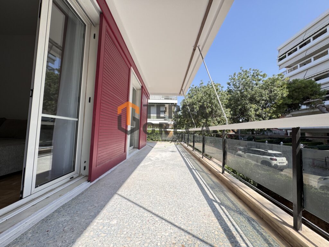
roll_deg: -1.4
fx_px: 133
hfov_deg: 102.1
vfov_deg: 85.7
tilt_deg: +3.6
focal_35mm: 14
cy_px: 124
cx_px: 164
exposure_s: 1/569
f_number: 2.2
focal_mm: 2.22
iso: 40
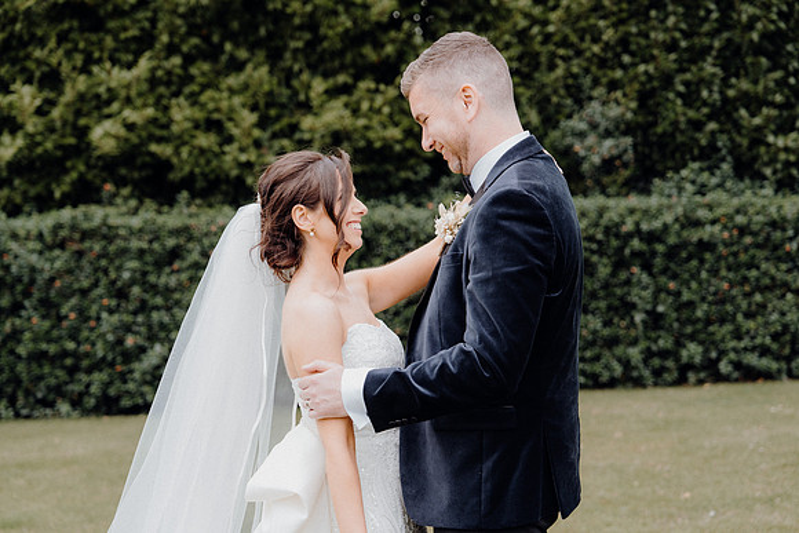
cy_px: 266
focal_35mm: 70
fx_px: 1554
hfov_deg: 28.8
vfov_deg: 19.5
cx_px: 400
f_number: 3.5
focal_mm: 70
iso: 125
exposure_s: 1/160
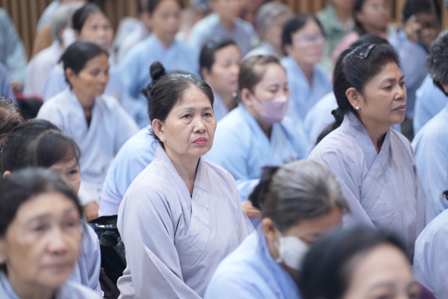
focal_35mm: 150
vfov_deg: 9.1
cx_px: 224
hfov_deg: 13.7
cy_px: 150
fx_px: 1866
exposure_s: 1/160
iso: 3200
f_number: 2.8
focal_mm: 150
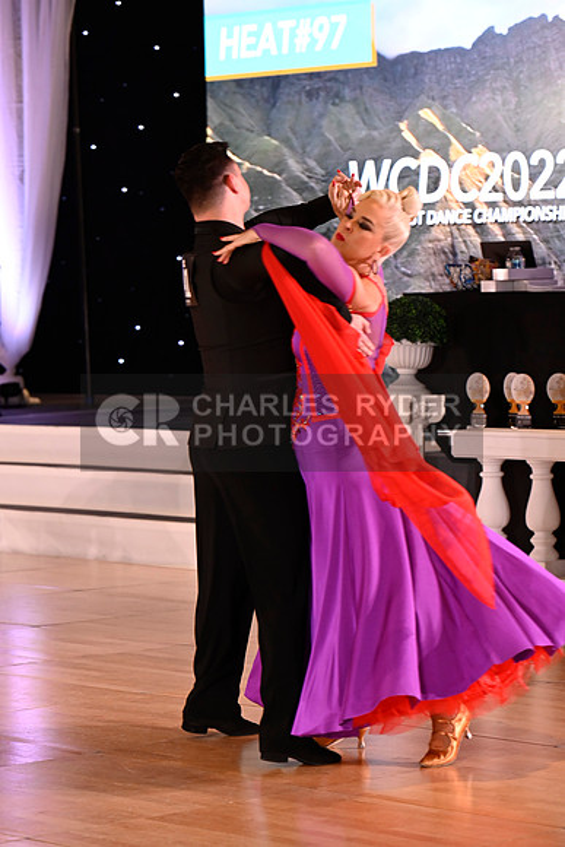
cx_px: 282
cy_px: 424
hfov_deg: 10.2
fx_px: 3176
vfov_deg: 15.2
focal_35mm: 135
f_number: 5
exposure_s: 1/200
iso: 2000
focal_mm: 135
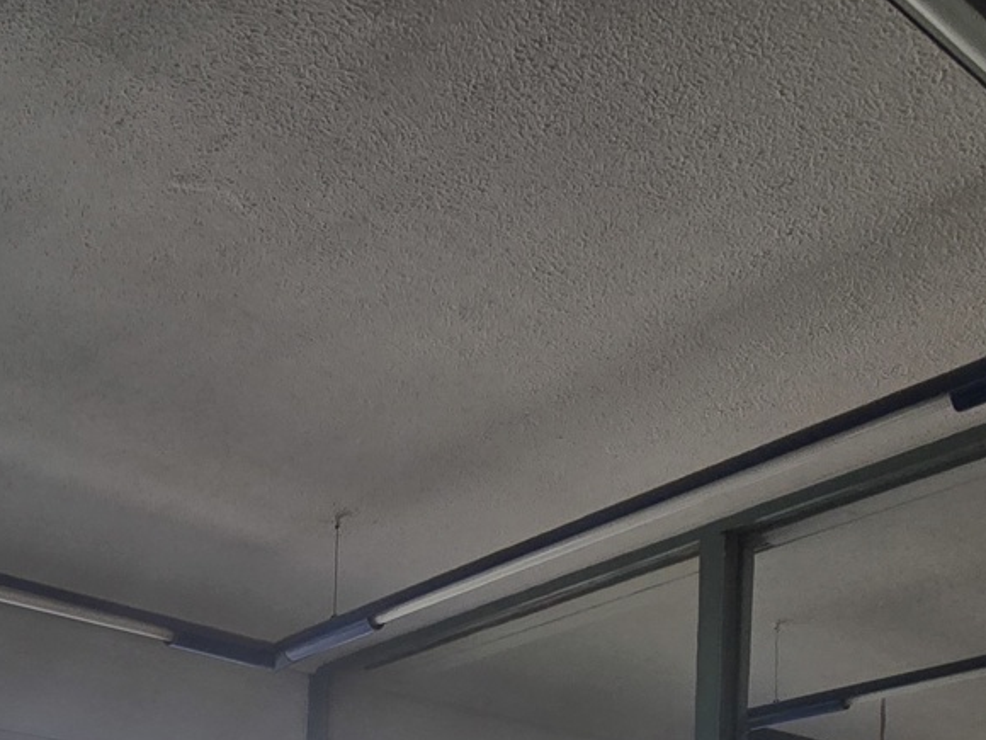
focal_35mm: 43
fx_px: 1225
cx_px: -8
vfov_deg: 23.5
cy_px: 1220
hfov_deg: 38.7
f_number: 2.2
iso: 50
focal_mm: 2.2
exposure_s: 1/227
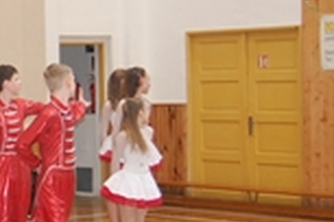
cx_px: -140
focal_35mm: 137
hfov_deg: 14.2
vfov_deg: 10.0
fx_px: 1271
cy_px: 120
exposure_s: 1/60
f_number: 4.2
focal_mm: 28
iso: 900
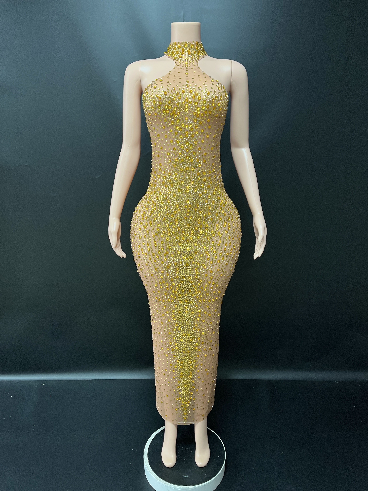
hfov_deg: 53.1
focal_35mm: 26
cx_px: 184
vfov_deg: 67.3
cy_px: 246
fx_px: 369
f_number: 1.6
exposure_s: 1/50
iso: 80
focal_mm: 5.1
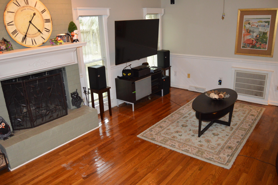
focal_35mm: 27
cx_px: 139
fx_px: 208
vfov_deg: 47.8
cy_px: 92
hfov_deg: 67.4
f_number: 3.5
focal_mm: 18
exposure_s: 1/60
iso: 1800
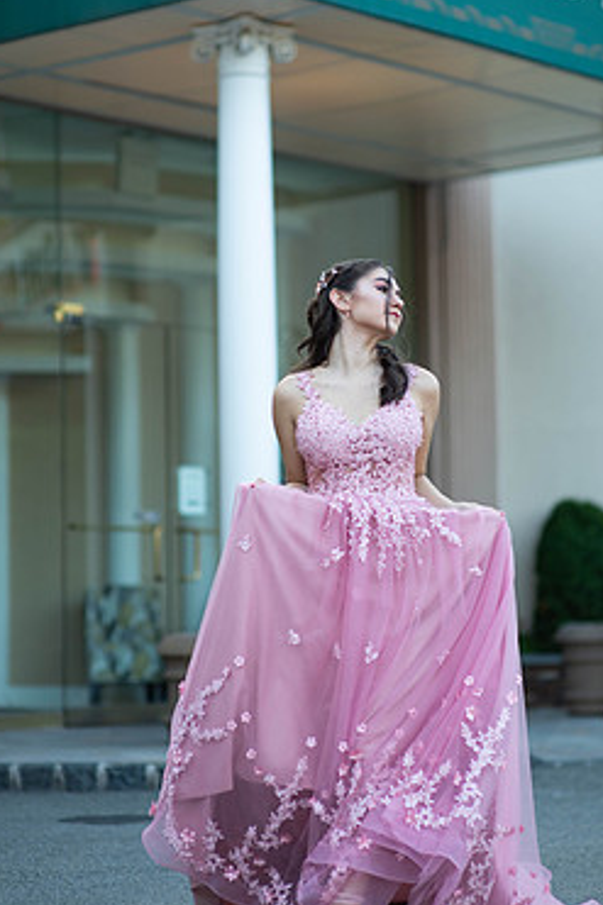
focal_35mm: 103
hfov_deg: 13.3
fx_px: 2590
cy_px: 437
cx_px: 311
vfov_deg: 19.8
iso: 250
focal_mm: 85
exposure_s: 1/640
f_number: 2
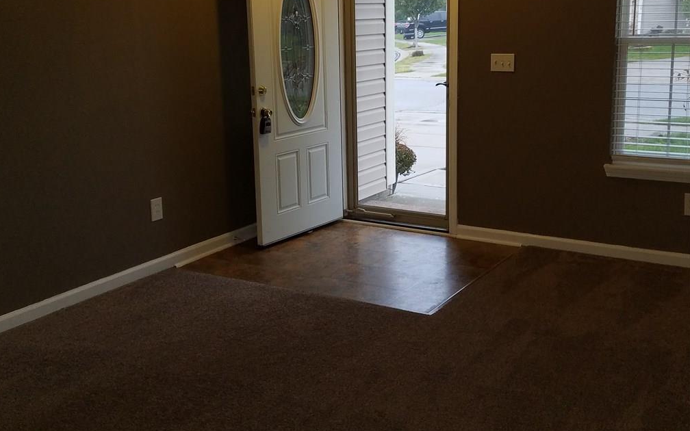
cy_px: 177
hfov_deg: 66.5
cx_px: 342
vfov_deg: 44.4
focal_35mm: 28
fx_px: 527
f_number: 1.7
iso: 100
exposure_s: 1/24
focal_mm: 4.2
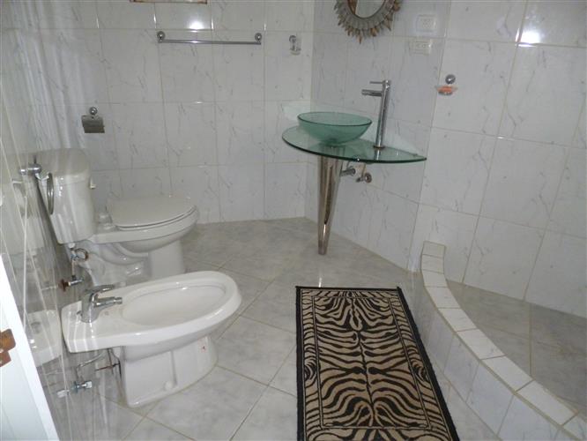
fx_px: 407
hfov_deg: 71.6
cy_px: 220
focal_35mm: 24
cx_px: 294
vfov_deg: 56.8
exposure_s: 1/60
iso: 400
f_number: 2.5
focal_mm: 4.3
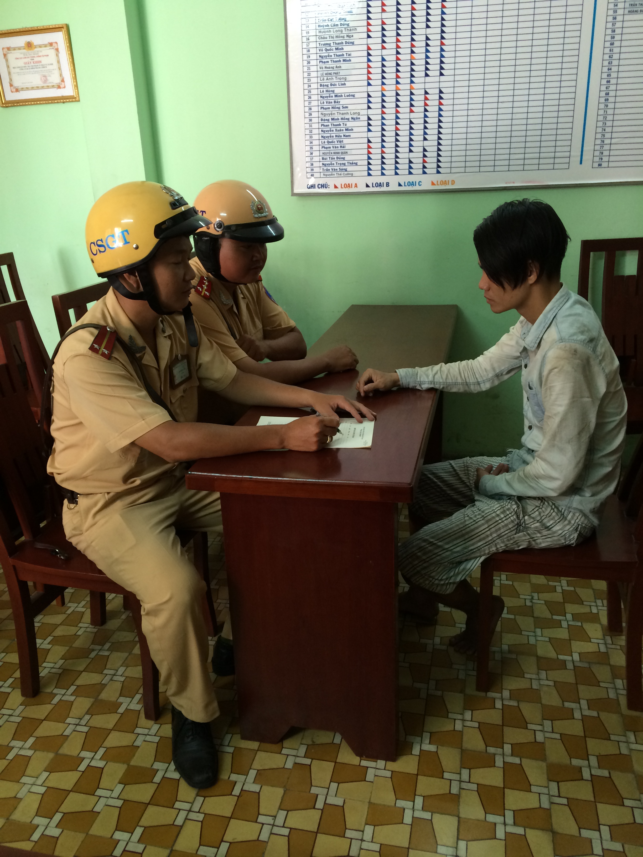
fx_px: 743
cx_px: 322
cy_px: 428
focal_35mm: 30
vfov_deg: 60.0
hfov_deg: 46.8
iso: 125
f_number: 2.2
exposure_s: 1/33
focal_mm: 4.12
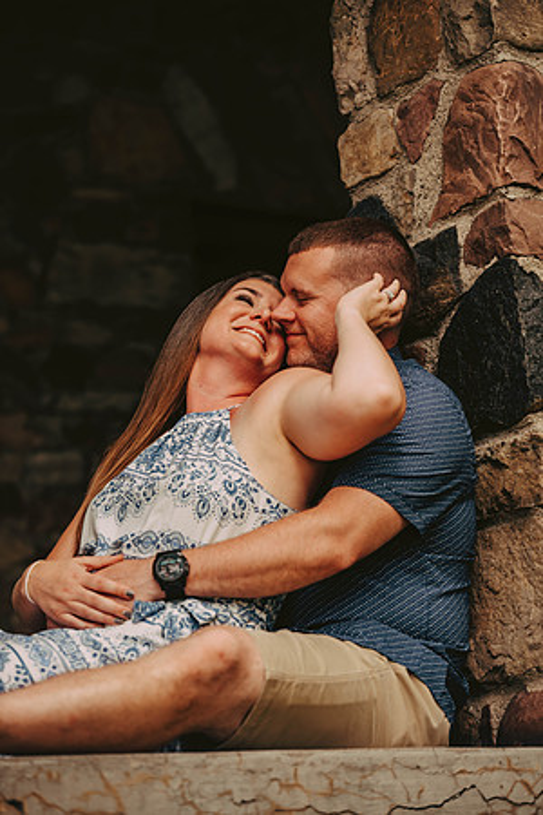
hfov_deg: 11.8
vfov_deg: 17.6
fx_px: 2624
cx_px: 272
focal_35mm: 116
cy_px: 408
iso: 320
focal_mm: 116
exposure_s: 1/160
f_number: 2.8
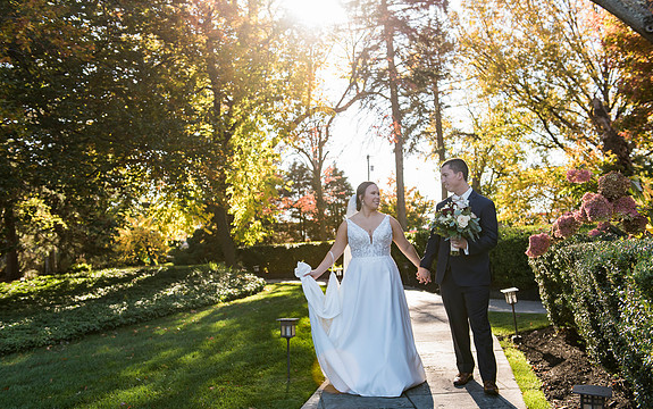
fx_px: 659
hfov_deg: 52.7
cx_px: 327
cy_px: 210
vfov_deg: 34.5
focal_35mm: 37
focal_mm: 36
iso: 400
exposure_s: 1/500
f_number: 4
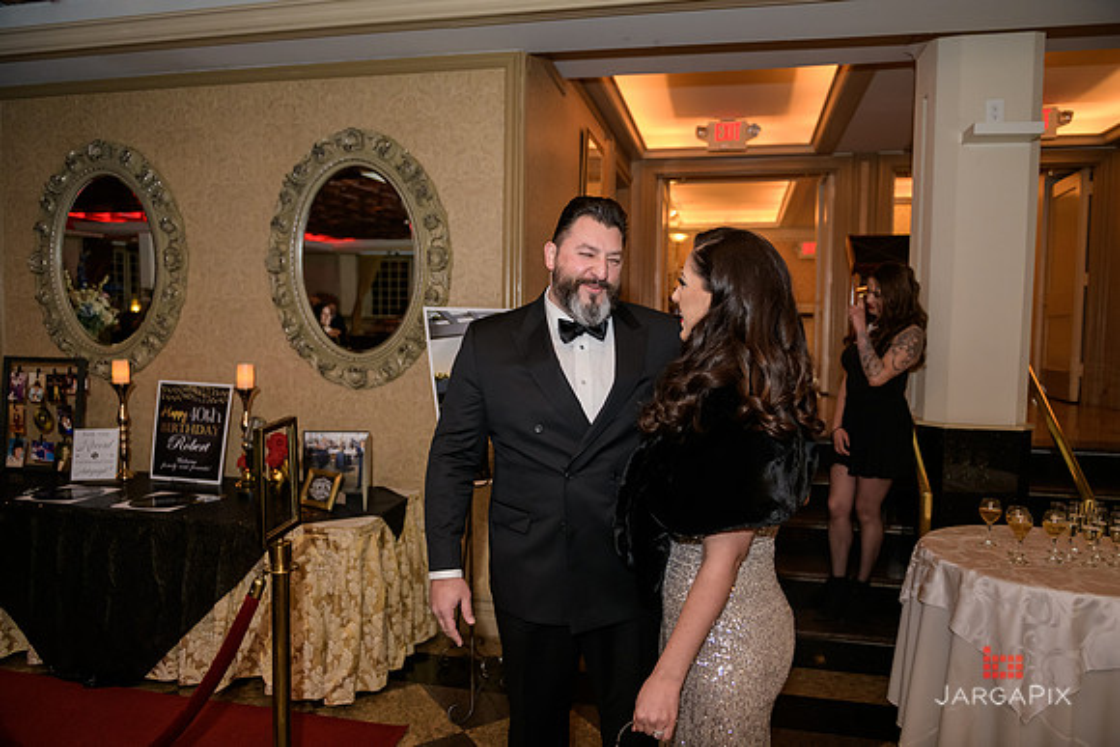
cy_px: 374
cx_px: 560
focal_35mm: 24
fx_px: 747
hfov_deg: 73.7
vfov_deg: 53.2
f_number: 3.2
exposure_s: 1/125
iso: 1600
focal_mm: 24
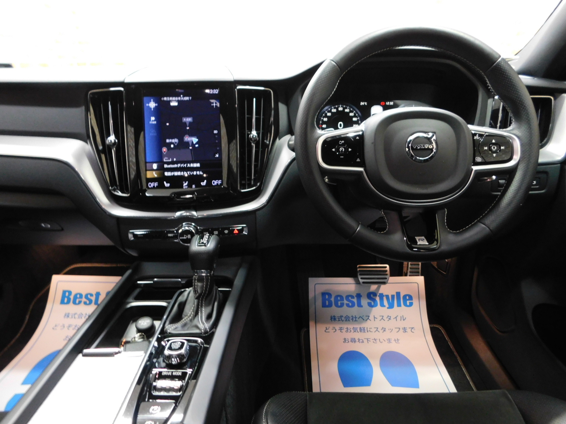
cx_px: 283
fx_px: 376
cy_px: 212
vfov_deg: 58.9
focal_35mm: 23
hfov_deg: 73.9
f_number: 3
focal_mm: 4
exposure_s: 1/8
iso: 400
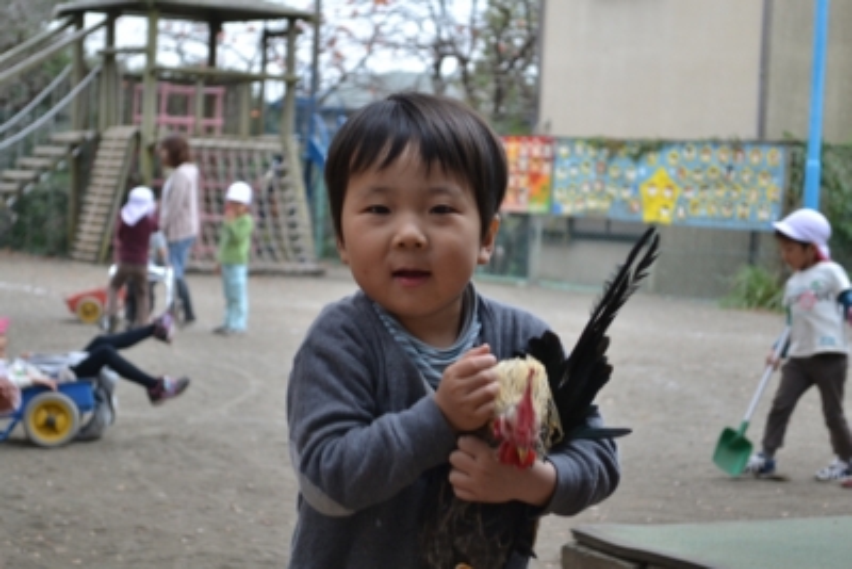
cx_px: 426
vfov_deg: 16.6
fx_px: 1953
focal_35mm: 82
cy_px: 284
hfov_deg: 24.6
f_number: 5.6
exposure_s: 1/125
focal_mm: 55
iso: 320
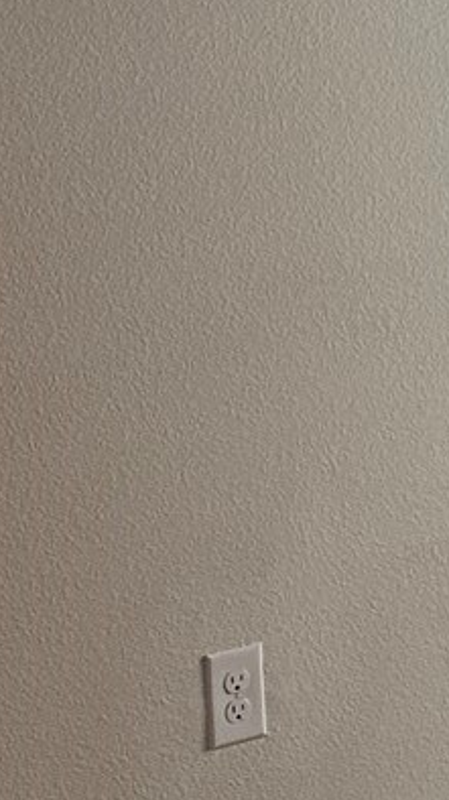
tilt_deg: -5.3
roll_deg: +0.6
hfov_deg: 8.2
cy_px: 150
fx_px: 2885
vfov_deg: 15.7
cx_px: 1044
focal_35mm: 136
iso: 160
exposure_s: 1/60
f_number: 1.78
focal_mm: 6.86
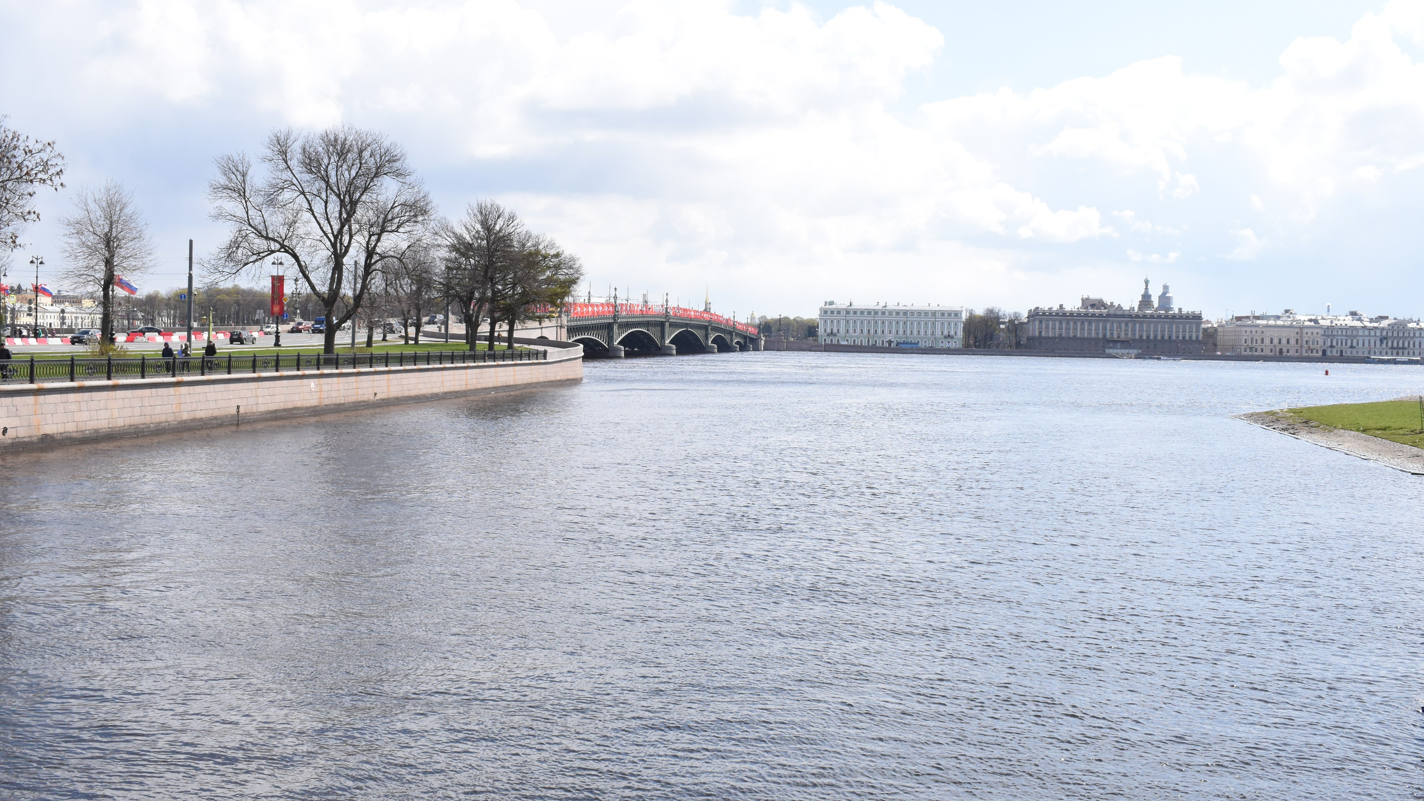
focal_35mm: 38
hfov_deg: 52.8
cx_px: 708
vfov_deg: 31.2
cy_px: 369
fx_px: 1435
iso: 800
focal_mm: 24
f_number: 14
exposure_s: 1/800
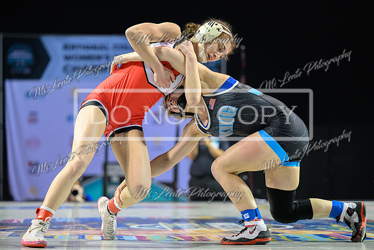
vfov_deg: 11.1
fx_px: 1280
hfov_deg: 16.6
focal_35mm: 123
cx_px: 187
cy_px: 125
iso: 4000
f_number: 2.8
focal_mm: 120
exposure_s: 1/800
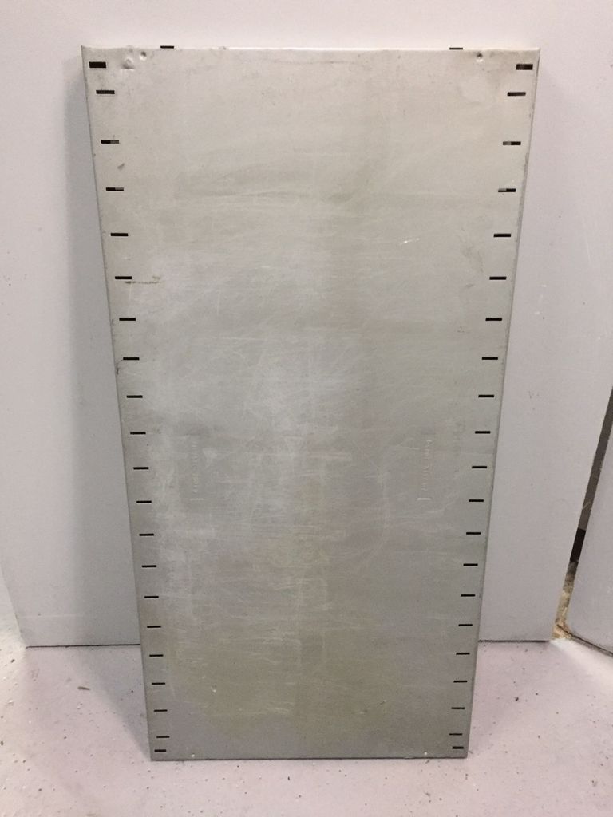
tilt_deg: -28.6
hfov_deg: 48.2
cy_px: 408
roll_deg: +0.2
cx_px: 306
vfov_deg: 61.7
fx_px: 685
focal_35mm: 29
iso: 250
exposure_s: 1/17
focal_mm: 4.15
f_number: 2.2
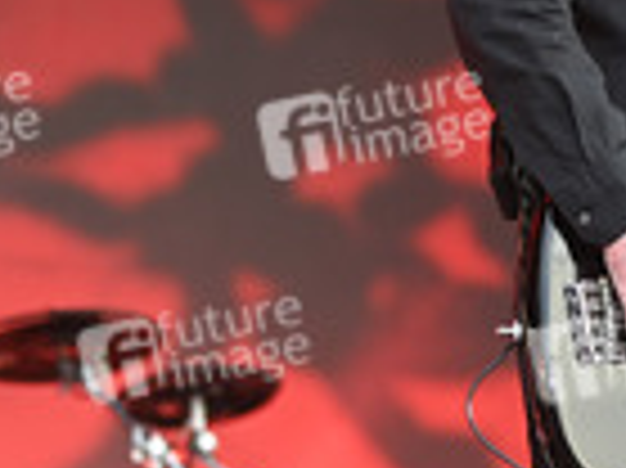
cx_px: 705
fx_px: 4860
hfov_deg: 7.3
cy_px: 14
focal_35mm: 269
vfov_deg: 5.5
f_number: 3.2
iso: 320
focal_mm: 86
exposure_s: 1/400
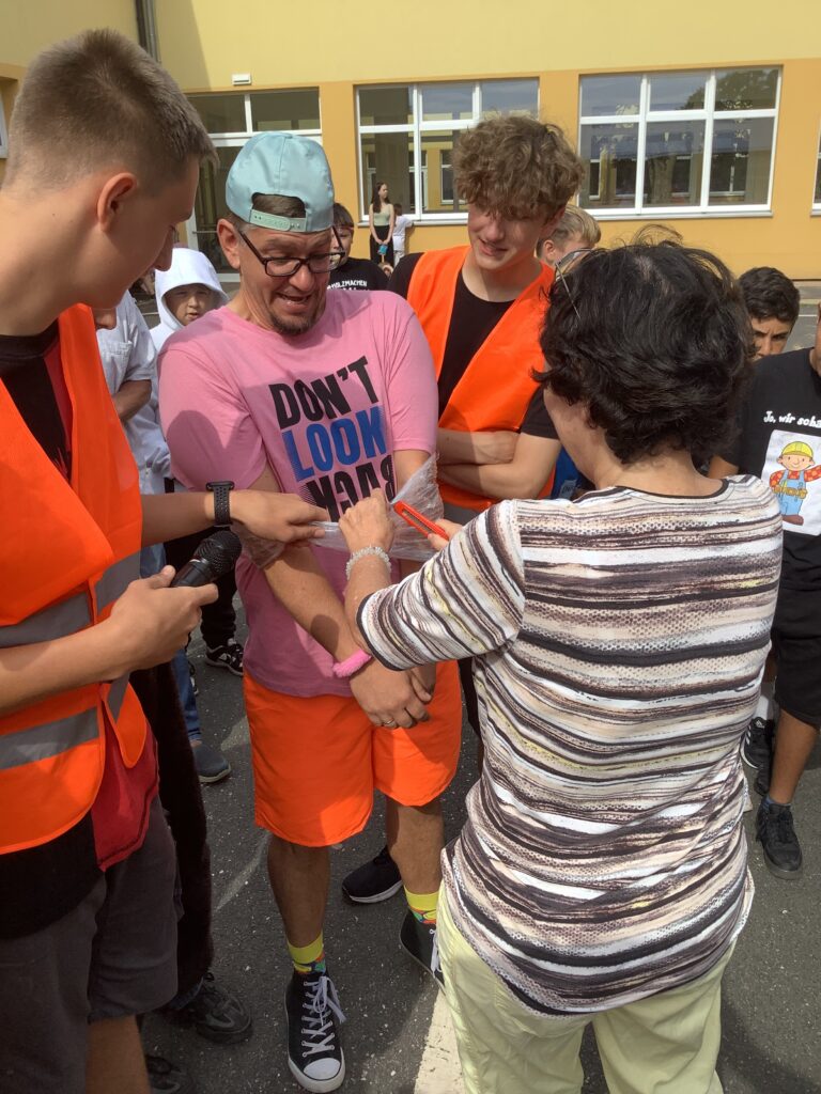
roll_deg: +2.7
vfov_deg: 58.4
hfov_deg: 45.4
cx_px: 410
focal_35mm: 31
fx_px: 980
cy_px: 547
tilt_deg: -19.7
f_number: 2.4
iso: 25
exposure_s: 1/799
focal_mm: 3.3
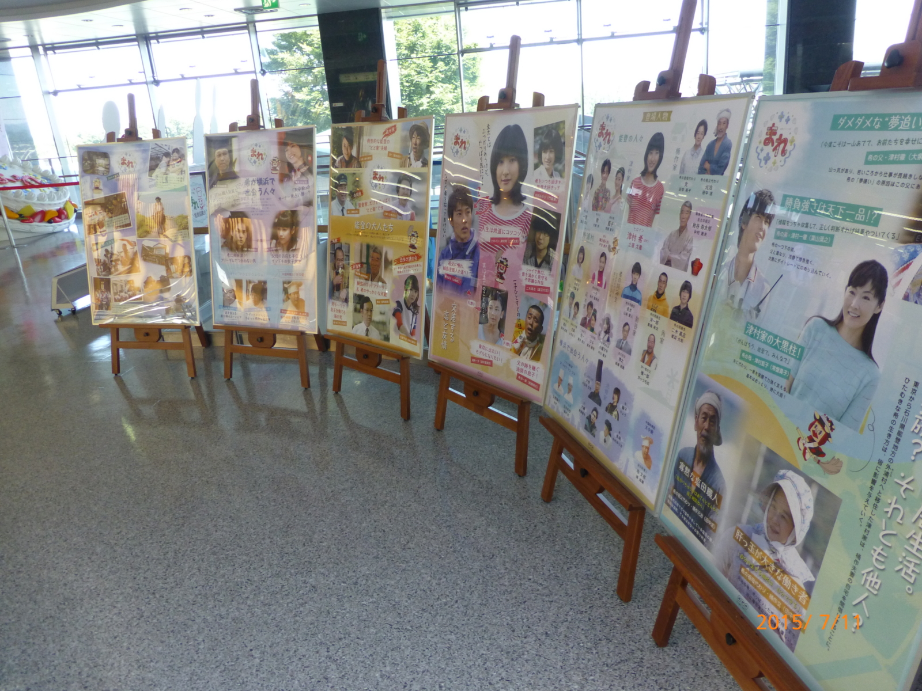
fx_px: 639
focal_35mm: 24
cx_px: 461
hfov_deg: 71.6
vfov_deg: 56.8
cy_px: 346
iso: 160
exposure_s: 1/60
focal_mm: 4.3
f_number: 3.3
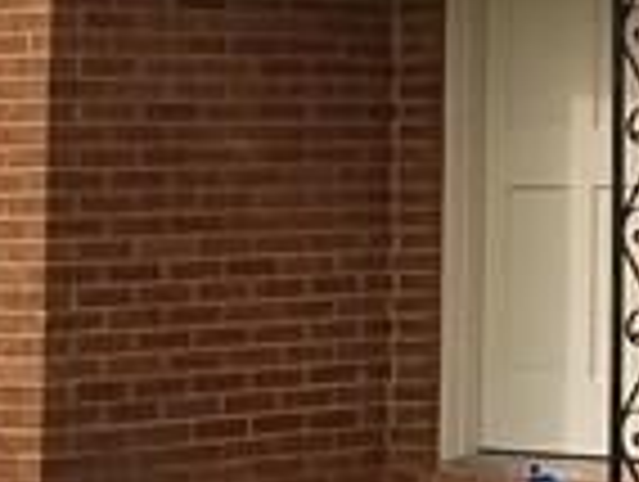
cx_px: 1161
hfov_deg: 10.0
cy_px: -158
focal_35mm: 187
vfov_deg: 7.9
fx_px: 3458
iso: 50
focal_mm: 4.2
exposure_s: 1/854
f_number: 1.7
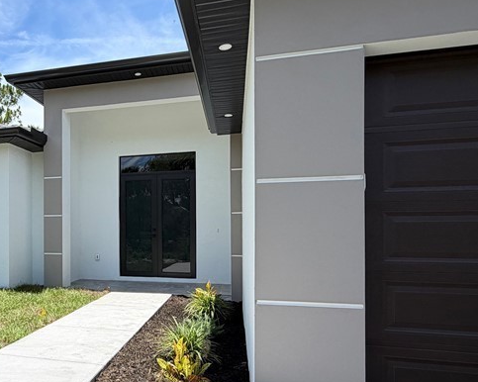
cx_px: 113
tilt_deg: -1.2
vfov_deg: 49.6
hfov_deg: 57.1
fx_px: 410
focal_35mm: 29
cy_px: 229
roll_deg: +0.3
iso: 20
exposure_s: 1/853
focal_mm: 2.22
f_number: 2.2
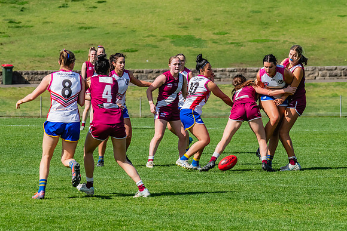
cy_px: 102
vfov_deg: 4.2
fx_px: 3147
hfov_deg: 6.3
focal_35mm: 326
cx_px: 229
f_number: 10
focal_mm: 240
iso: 800
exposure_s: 1/1250
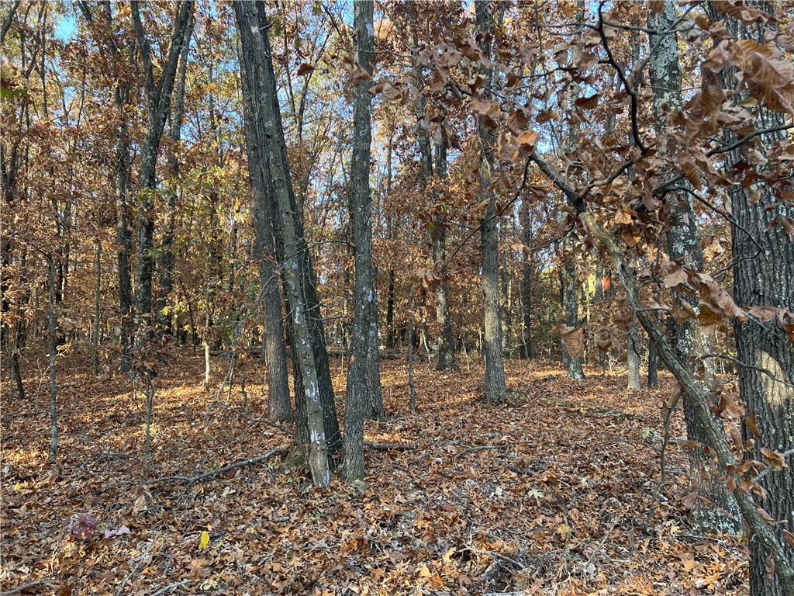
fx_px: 596
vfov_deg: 53.1
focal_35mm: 26
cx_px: 397
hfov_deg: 67.3
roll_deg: +1.6
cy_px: 298
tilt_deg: +8.1
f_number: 1.5
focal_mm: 5.7
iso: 50
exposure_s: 1/171
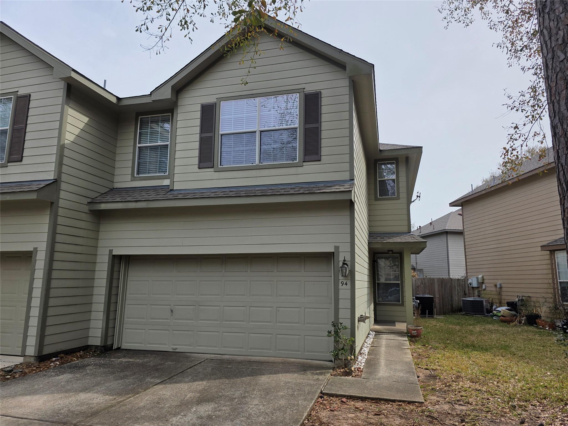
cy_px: 213
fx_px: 377
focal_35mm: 23
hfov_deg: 73.9
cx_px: 284
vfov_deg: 58.9
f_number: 1.7
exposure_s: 1/4766
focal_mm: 6.3
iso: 80
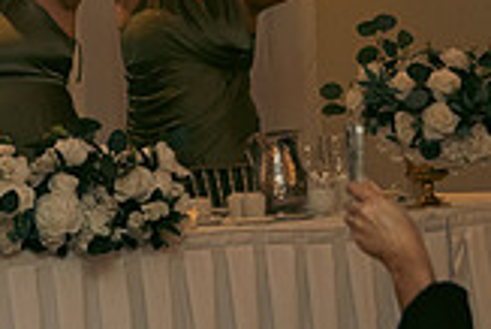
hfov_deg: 11.6
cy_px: 14
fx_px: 2334
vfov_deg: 8.0
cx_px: -196
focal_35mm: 171
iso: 2500
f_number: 3.5
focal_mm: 48
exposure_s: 1/160
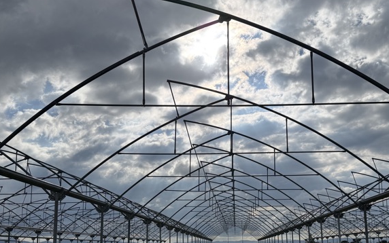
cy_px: 180
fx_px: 424
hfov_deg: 49.0
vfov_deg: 31.5
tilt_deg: +8.9
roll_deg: +1.0
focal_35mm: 40
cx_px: 231
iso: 64
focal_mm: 6.76
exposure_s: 1/15152
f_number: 1.78
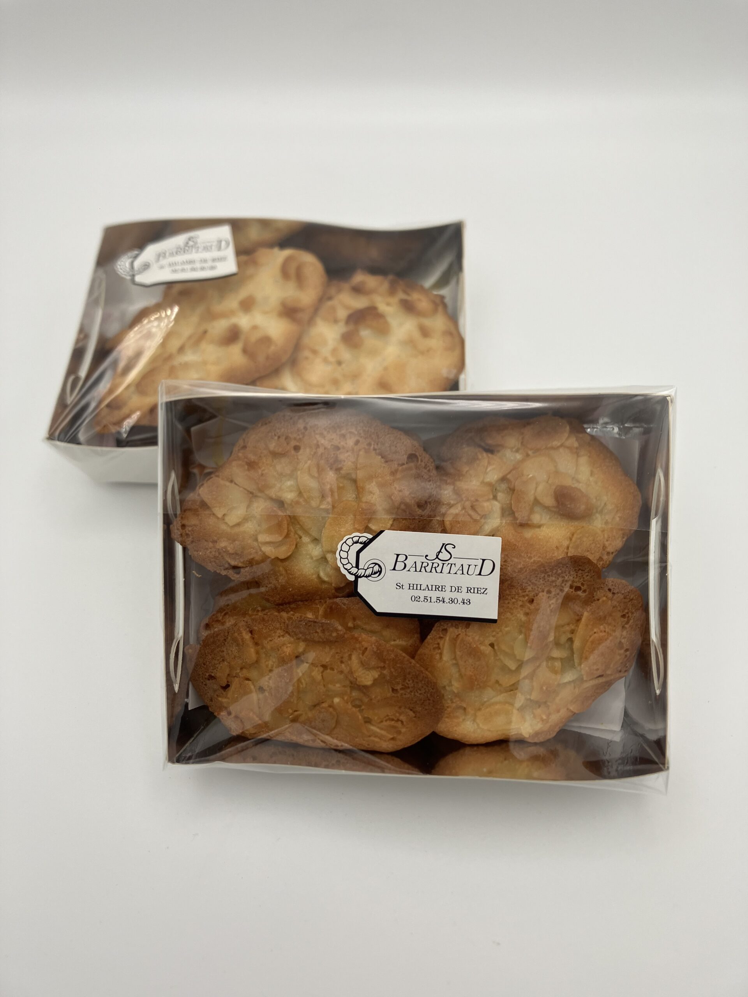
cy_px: 498
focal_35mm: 28
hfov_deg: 49.7
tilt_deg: -62.6
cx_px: 374
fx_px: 807
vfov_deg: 63.4
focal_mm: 3.99
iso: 25
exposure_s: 1/236
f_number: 1.8
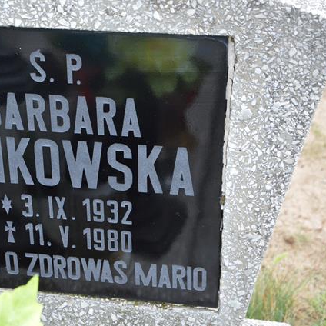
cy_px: 163
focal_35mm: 87
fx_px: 923
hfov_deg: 20.0
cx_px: 113
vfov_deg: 20.0
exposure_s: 1/125
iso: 400
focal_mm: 45
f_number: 5.6
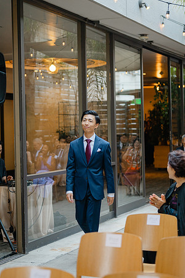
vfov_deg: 27.0
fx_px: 578
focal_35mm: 75
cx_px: 92
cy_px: 139
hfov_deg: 18.2
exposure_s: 1/160
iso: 250
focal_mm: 50
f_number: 1.8
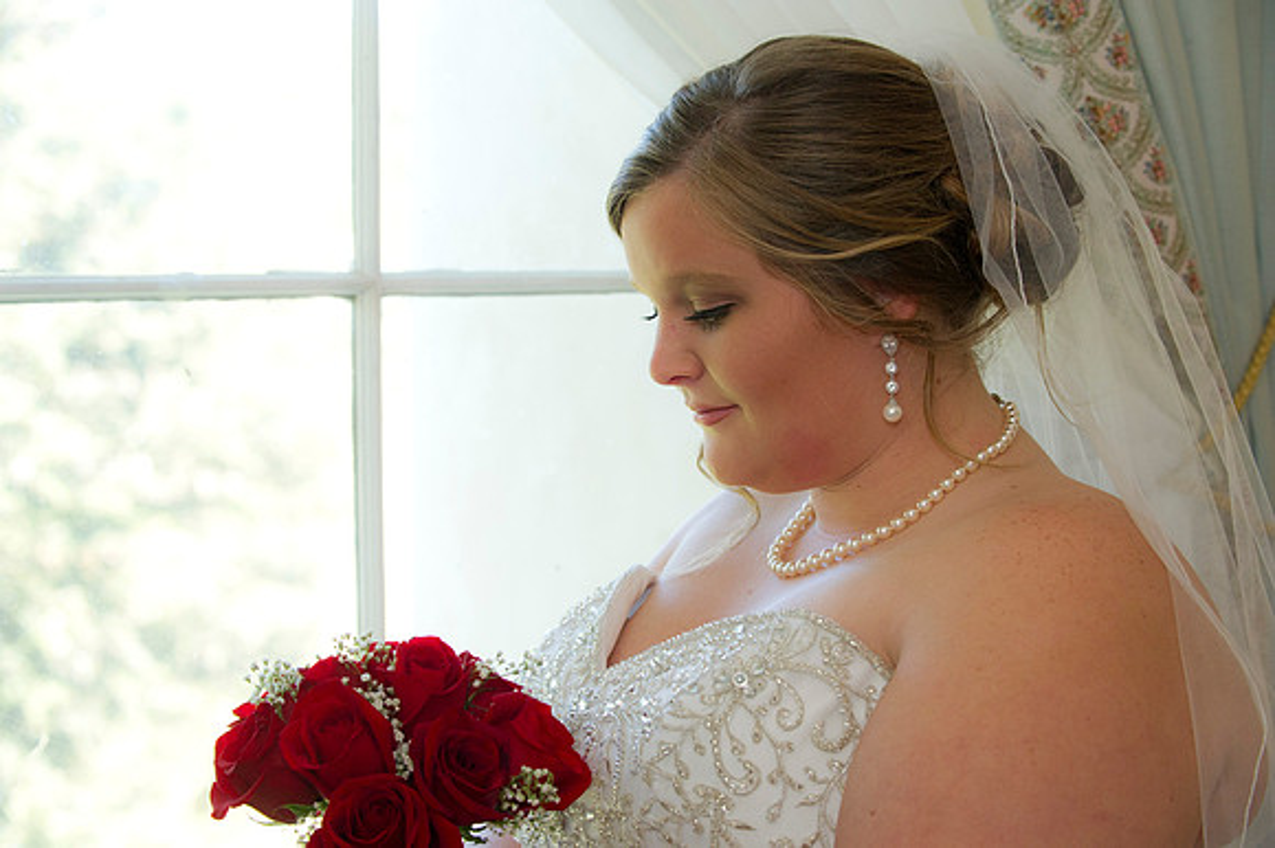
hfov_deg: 27.0
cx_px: 638
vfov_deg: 18.2
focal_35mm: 75
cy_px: 424
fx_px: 2655
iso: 1600
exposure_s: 1/250
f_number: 4.5
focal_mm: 75
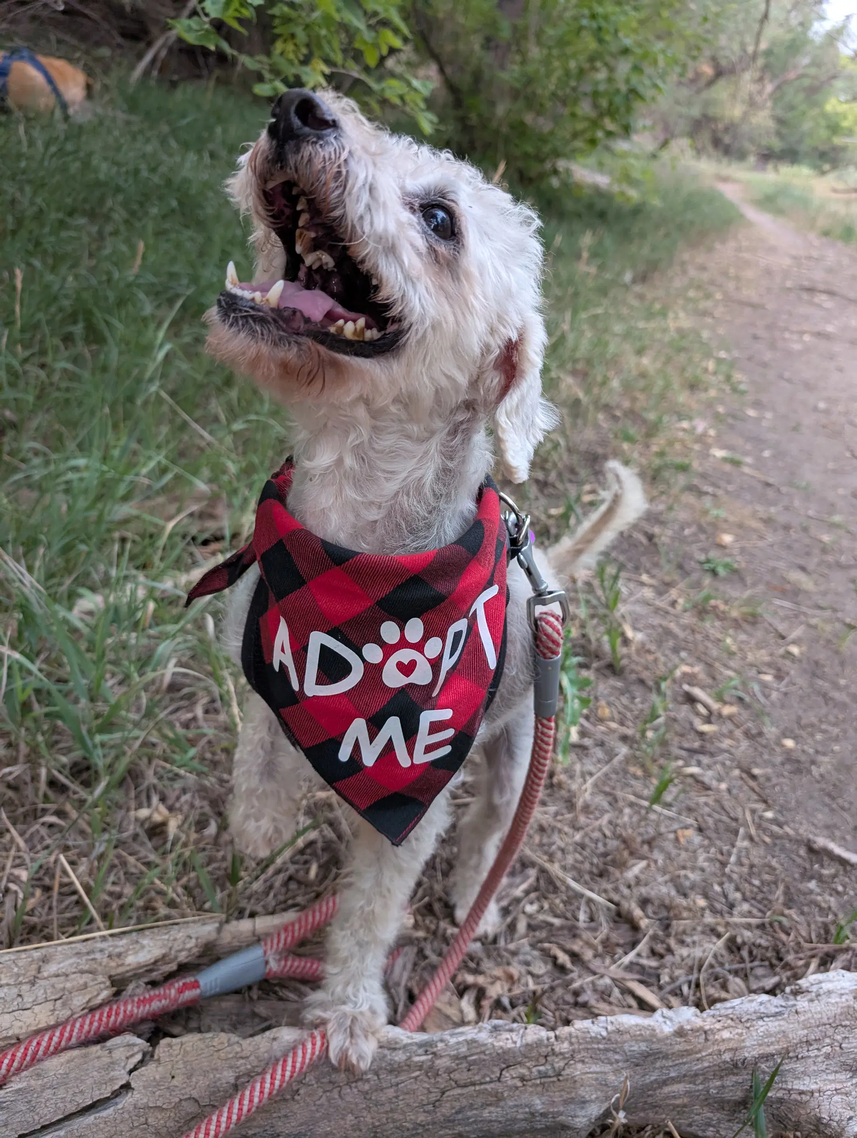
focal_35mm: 24
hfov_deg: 56.9
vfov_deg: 71.5
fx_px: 790
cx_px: 428
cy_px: 569
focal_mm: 6.9
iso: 650
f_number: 1.68
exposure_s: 1/1418
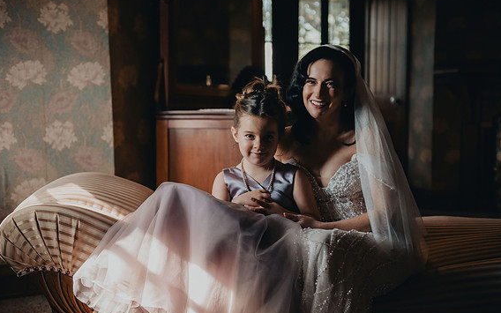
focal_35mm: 50
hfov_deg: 40.3
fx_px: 683
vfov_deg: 25.8
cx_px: 250
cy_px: 164
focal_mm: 48
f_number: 2.8
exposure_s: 1/800
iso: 1250
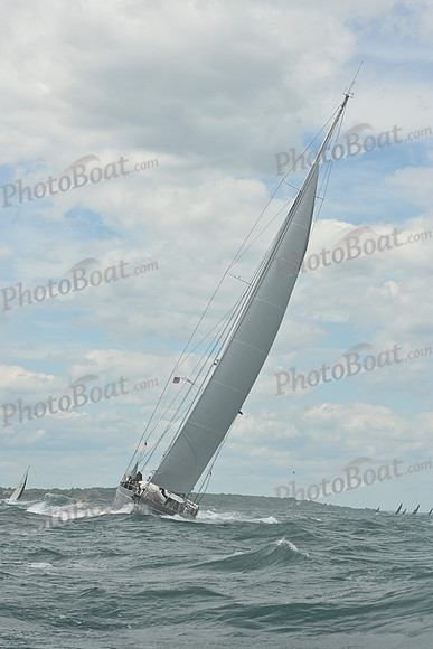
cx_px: 216
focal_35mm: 98
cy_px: 324
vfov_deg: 20.8
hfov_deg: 14.0
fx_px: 1767
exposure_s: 1/1250
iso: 320
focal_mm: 98
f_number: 9
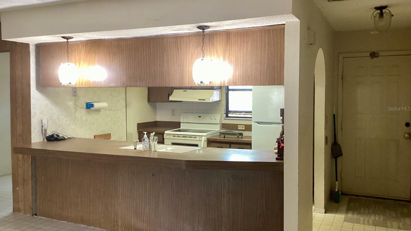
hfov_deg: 58.0
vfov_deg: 34.6
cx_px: 205
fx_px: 371
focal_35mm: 34
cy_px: 109
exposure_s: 1/60
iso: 200
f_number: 2.4
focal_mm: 3.3
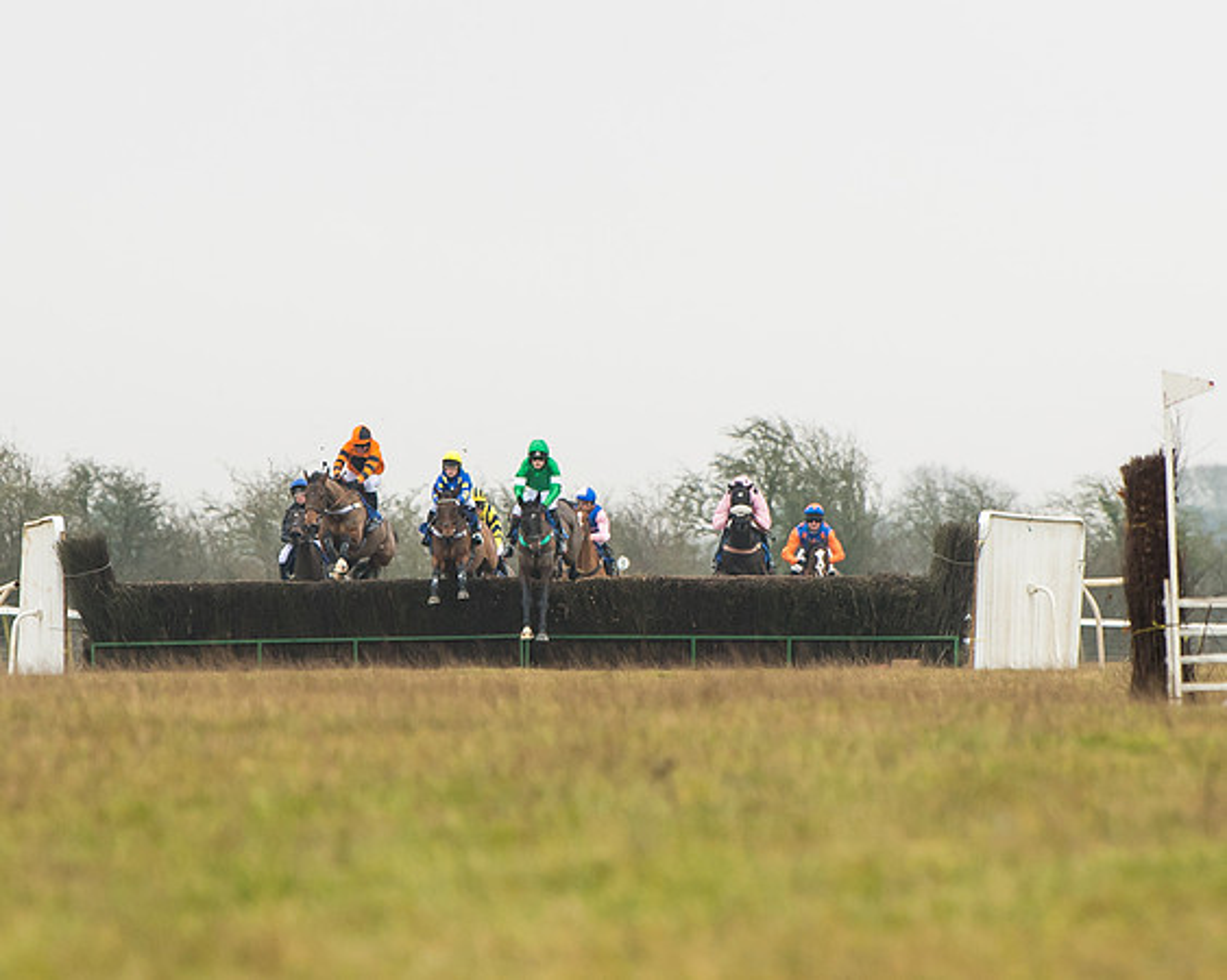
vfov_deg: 3.3
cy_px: 530
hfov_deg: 4.1
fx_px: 17265
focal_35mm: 476
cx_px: 565
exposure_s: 1/800
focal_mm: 200
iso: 400
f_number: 4
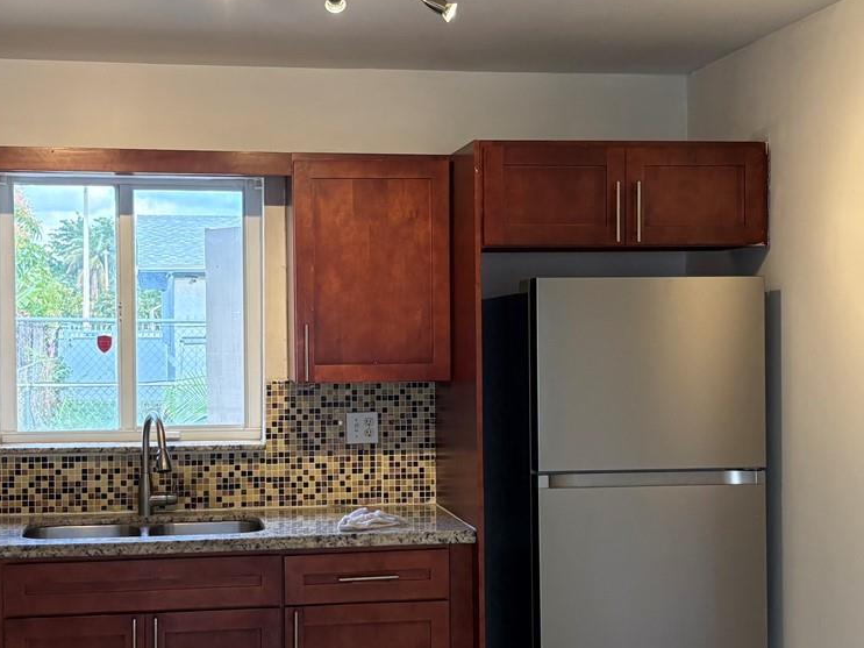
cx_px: 380
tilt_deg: -0.1
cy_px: 366
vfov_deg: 26.1
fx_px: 1398
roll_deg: -0.6
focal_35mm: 56
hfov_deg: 34.3
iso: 160
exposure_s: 1/120
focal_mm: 5.96
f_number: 1.6
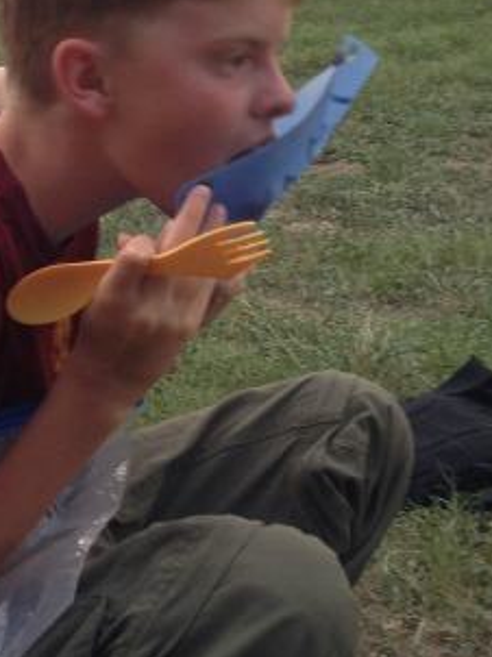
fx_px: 1879
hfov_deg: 14.8
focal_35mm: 99
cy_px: 99
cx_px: 91
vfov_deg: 19.6
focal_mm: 4.28
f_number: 2.4
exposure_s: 1/40
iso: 50
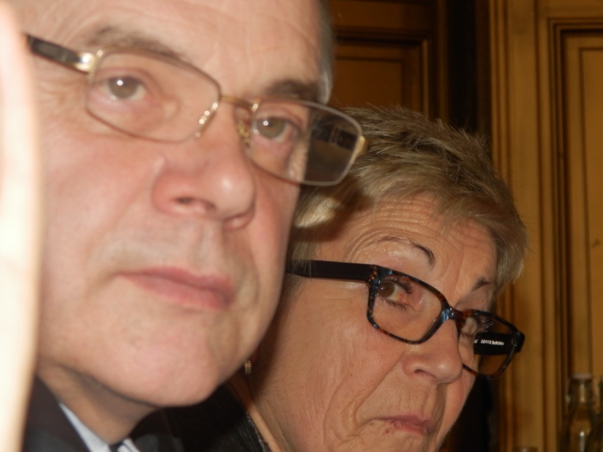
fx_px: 2840
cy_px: 265
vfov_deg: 9.1
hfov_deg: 12.1
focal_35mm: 163
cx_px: 329
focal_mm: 23.6
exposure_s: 1/50
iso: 100
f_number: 4.7
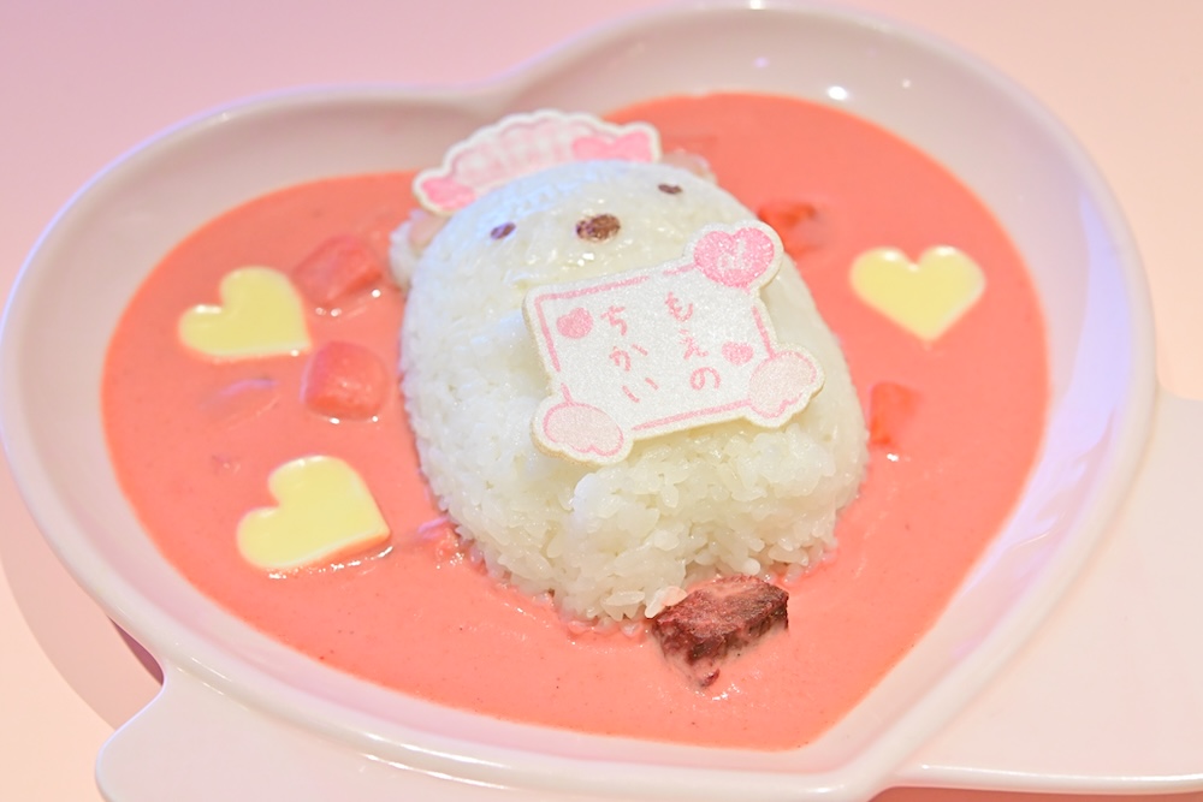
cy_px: 401
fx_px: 2005
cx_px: 602
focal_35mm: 60
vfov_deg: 22.6
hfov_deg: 33.4
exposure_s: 1/200
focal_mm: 60
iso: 4000
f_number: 7.1
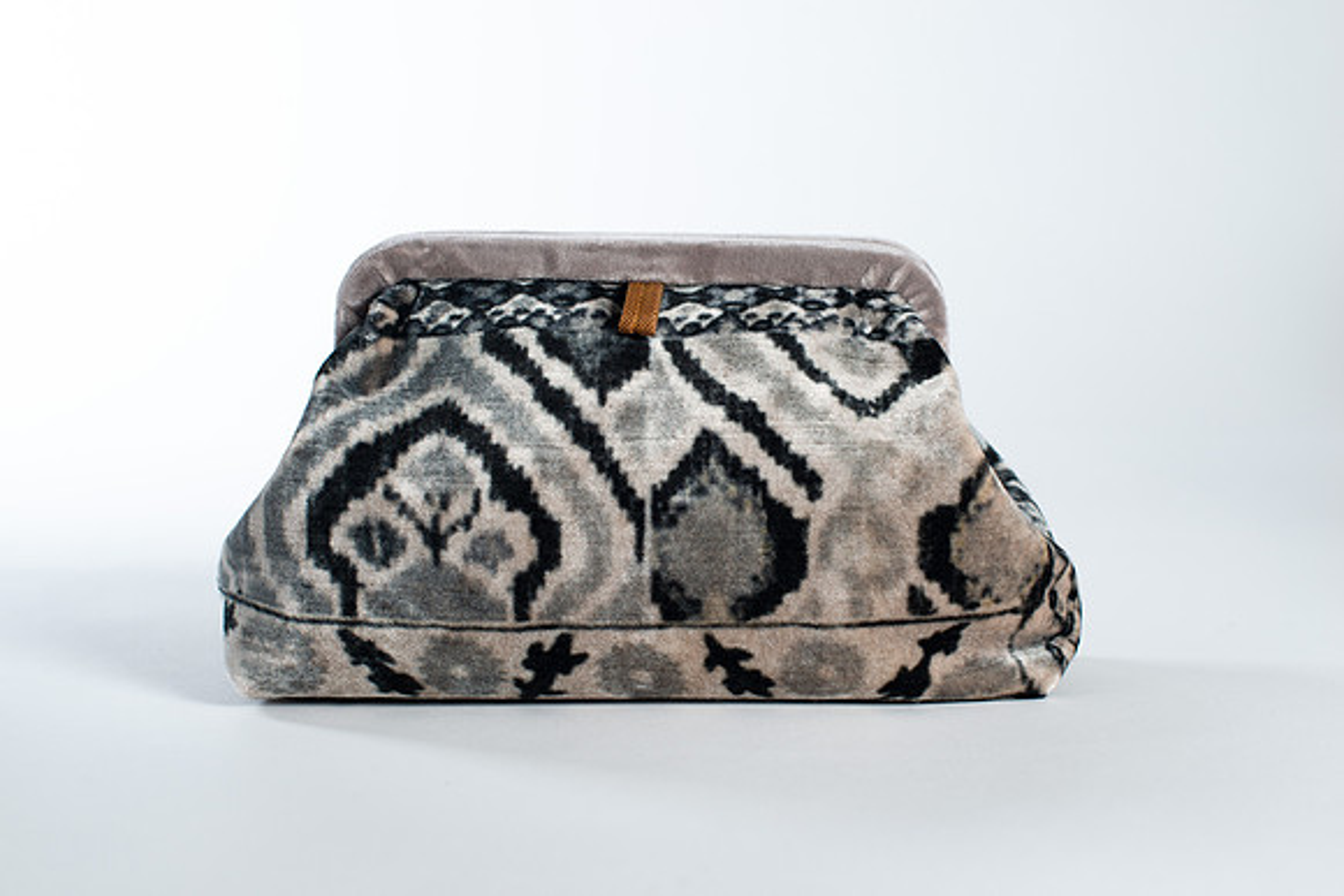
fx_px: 1867
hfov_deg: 39.6
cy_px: 448
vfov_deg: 27.0
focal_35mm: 50
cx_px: 672
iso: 200
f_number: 6.3
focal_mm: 50
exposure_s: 1/200
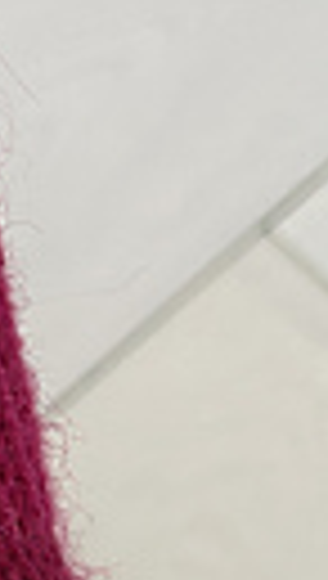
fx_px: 2155
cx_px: -350
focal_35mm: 140
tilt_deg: -62.5
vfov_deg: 15.3
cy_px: 297
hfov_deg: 8.2
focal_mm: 5.7
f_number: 1.5
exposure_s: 1/115
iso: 125
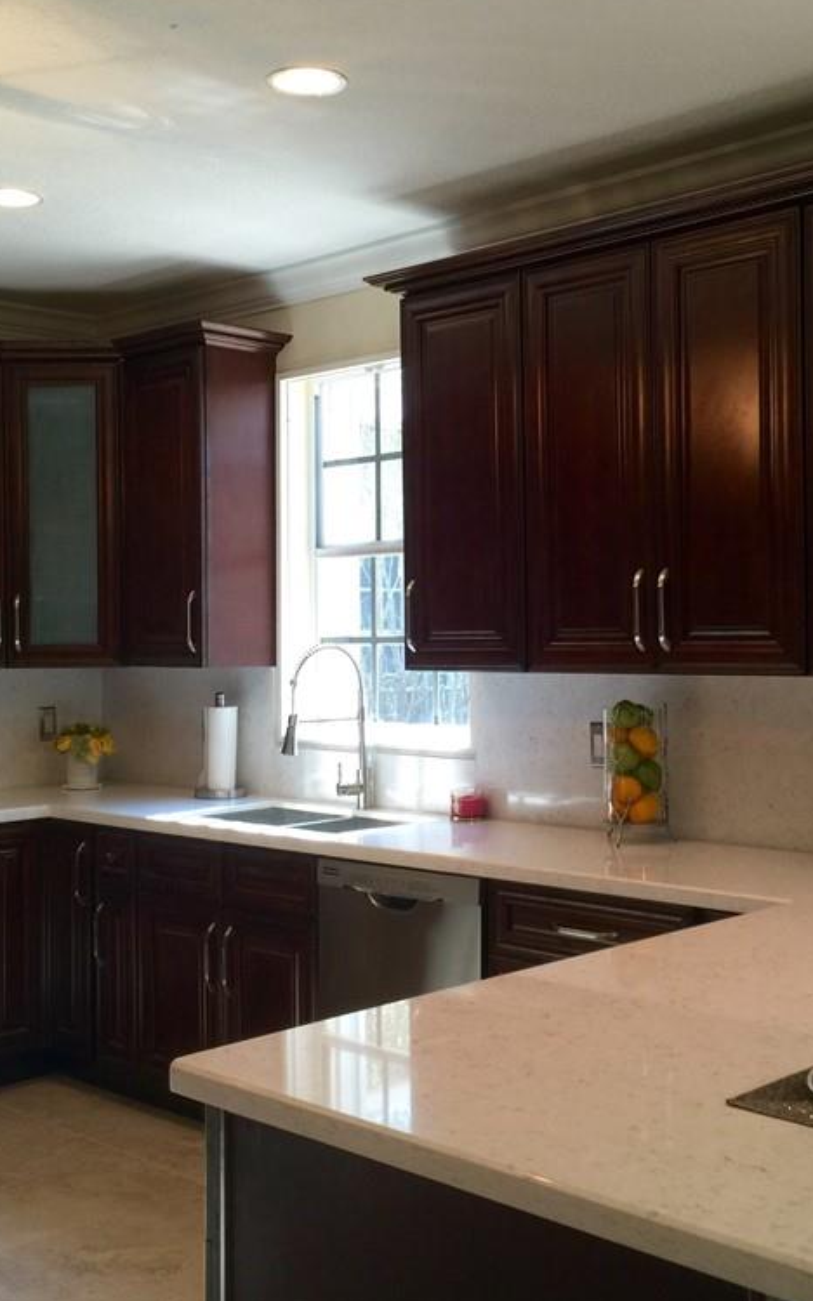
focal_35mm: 42
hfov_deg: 30.5
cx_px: 433
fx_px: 1489
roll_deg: -1.0
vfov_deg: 47.2
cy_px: 644
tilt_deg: -0.2
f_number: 2.2
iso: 32
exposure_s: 1/30
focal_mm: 4.15
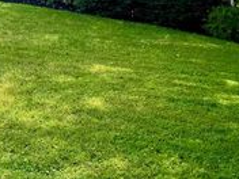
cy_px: -74
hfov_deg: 25.0
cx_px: -4
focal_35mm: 74
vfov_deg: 18.1
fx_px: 511
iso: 32
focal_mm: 4.2
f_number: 1.6
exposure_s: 1/2257
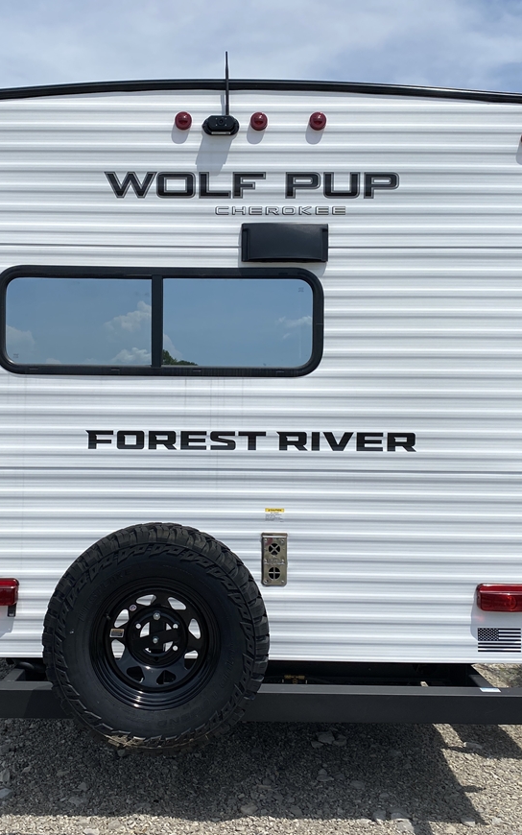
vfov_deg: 51.5
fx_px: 865
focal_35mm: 38
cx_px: 224
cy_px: 428
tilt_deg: -0.1
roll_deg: +0.2
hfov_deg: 33.5
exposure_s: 1/5747
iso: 32
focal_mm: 4.25
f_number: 1.8
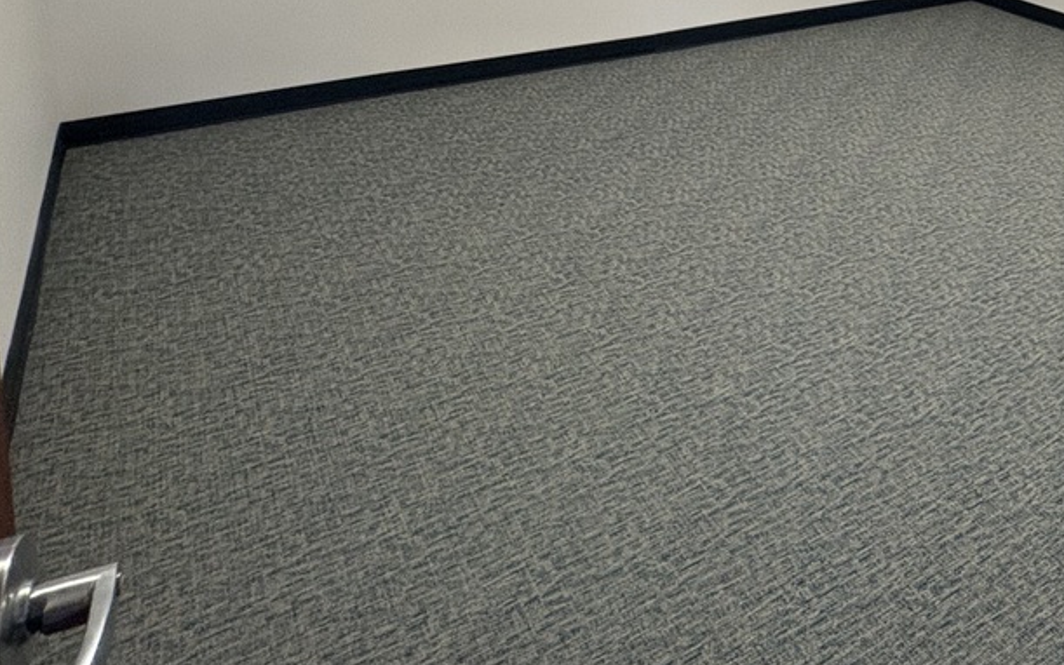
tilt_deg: -7.5
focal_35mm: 35
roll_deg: -0.6
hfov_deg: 49.2
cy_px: -113
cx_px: 961
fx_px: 1015
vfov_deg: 31.1
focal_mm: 2.22
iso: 320
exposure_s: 1/120
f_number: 2.2
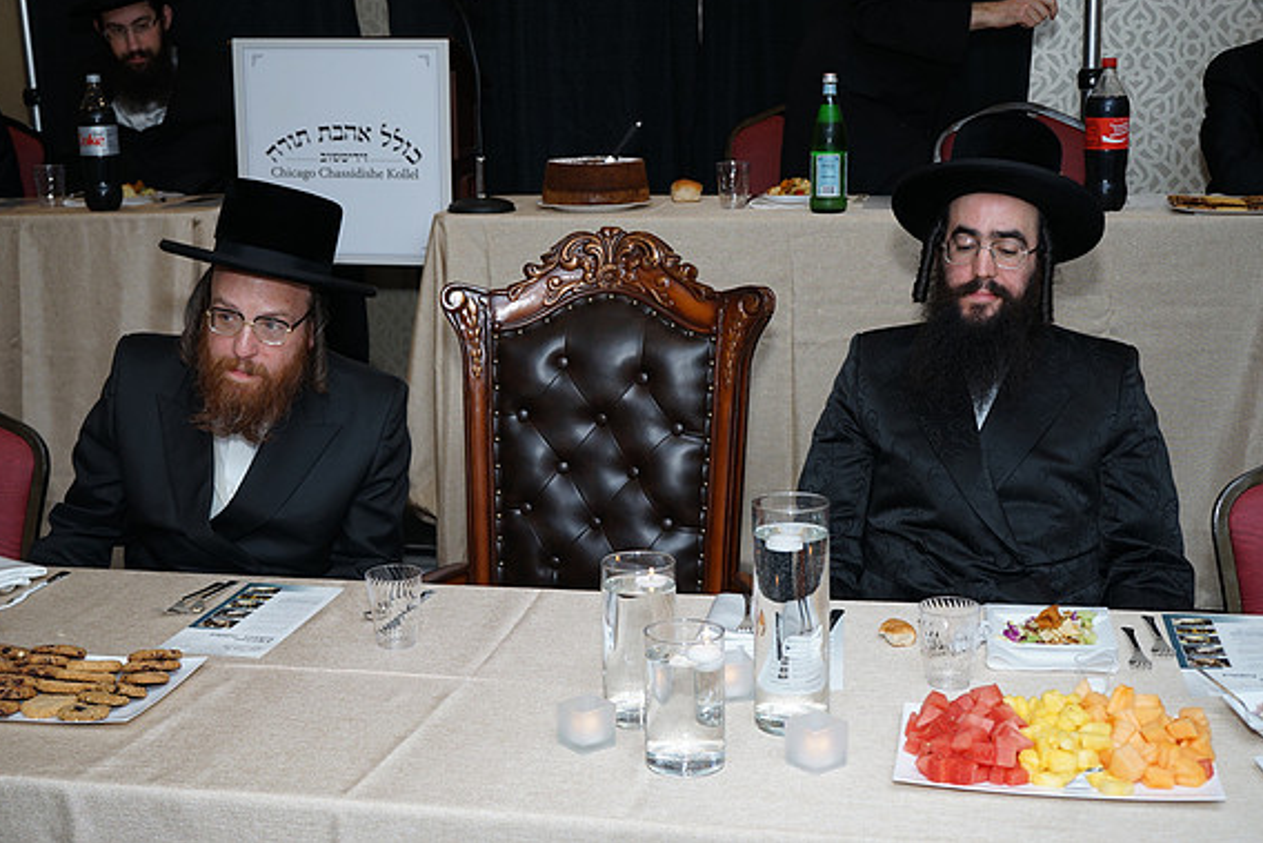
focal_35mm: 47
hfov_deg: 41.9
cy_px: 415
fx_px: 1649
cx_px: 629
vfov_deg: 28.7
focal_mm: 46
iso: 640
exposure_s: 1/125
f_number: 6.3
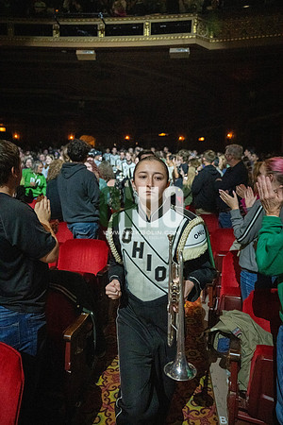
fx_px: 295
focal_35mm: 25
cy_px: 212
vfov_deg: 71.5
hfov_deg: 51.3
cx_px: 142
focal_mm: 25
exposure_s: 1/500
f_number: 2.8
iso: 12800
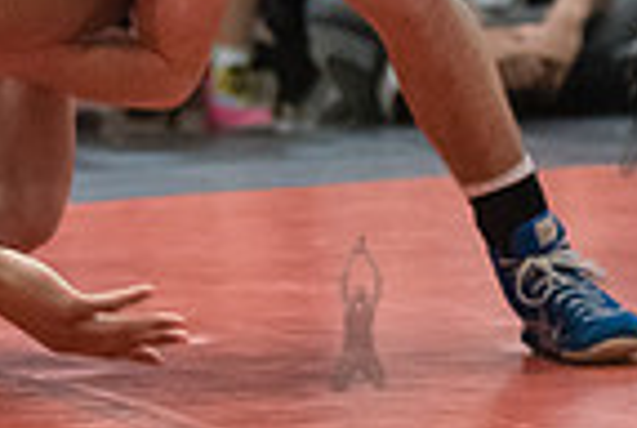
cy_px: 96
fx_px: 5745
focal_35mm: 324
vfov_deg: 4.3
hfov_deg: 6.3
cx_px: -218
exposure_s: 1/500
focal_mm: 80
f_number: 3.5
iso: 8000
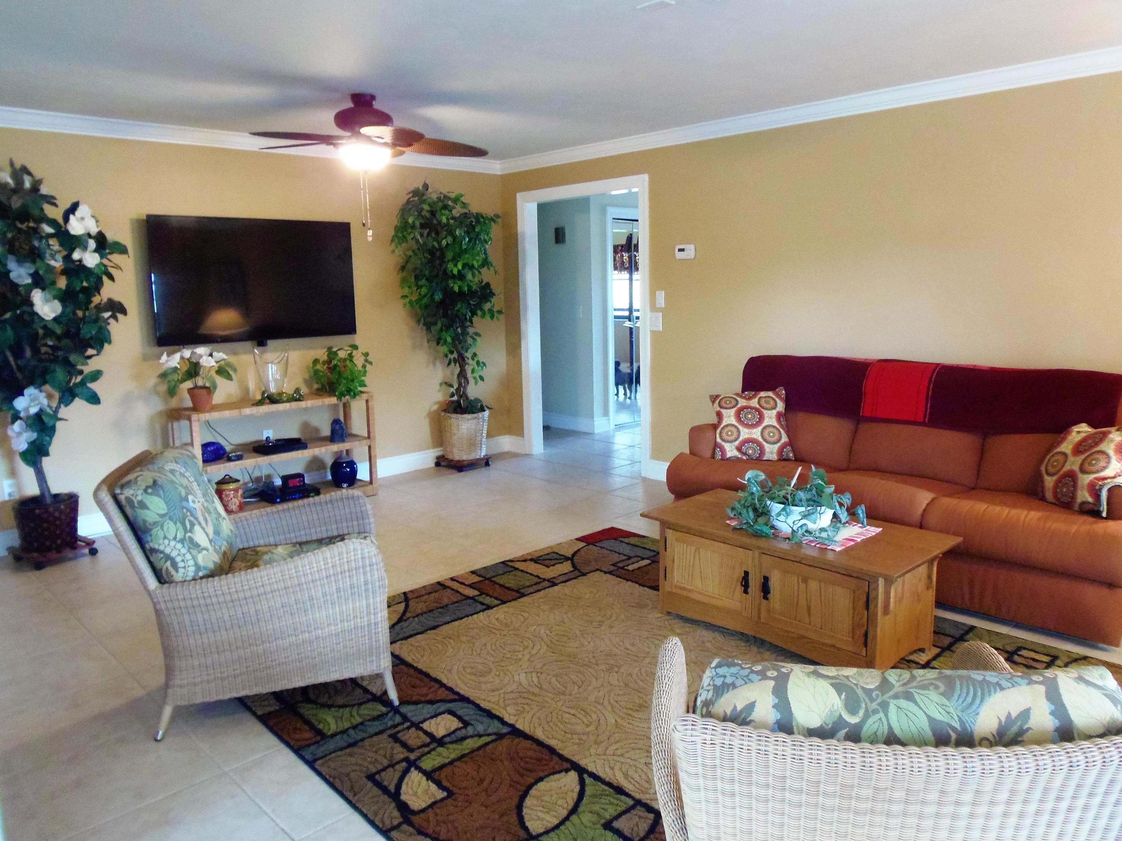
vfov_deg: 56.8
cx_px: 561
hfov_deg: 71.6
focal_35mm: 24
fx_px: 778
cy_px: 420
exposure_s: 1/13
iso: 500
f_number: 2.9
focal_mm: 4.3
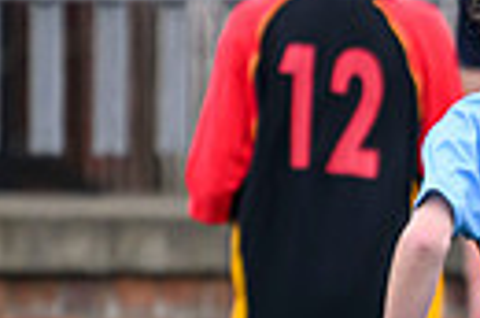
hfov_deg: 0.7
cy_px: 382
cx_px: 953
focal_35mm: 2761
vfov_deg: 0.5
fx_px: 36724
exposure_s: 1/1600
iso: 800
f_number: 4
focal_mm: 560
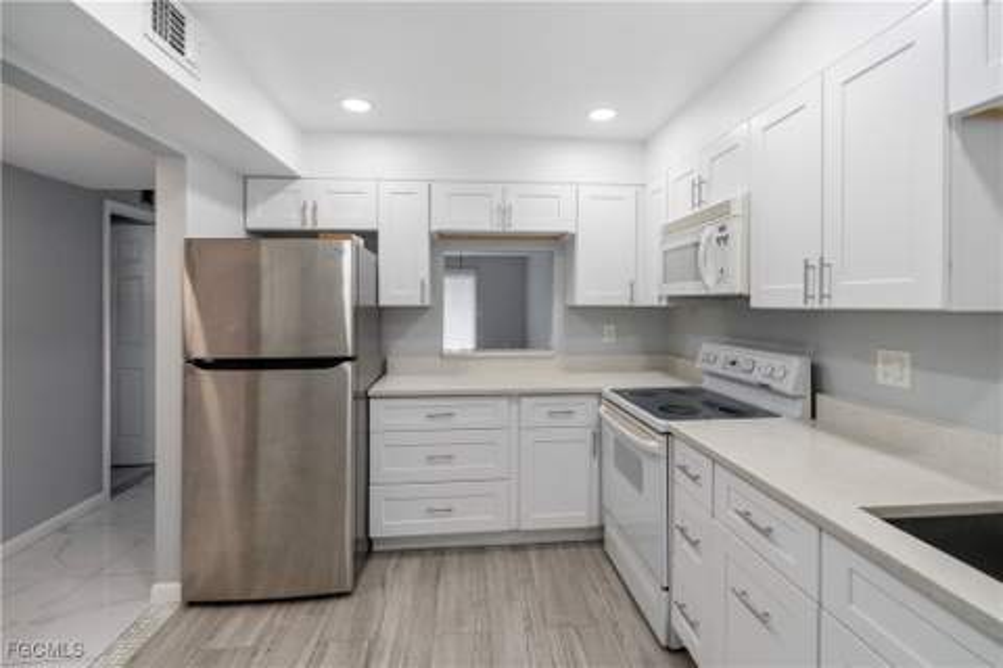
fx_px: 460
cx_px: 502
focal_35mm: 16
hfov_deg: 95.0
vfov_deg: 72.1
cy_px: 334
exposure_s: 1/160
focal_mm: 16.5
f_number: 4
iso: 500
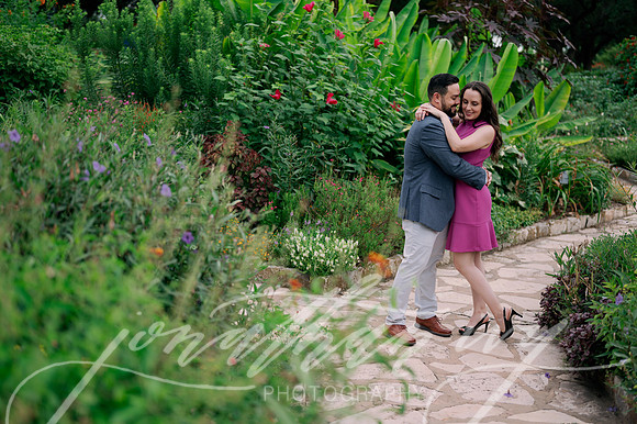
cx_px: 318
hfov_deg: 39.6
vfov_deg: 27.0
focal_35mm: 50
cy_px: 212
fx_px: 884
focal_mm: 50
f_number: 2
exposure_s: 1/800
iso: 160
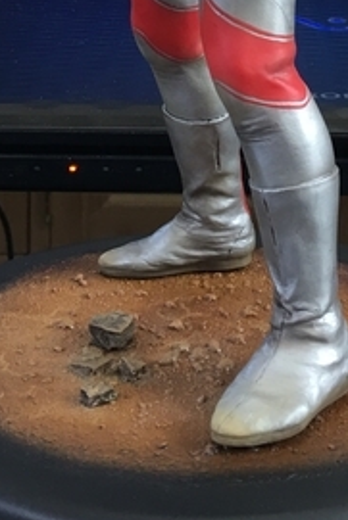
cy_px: -169
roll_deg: -1.4
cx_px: 236
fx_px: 1289
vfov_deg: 20.7
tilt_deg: -2.4
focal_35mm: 89
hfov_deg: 15.3
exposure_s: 1/15
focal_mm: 4.15
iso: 25
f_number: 2.2
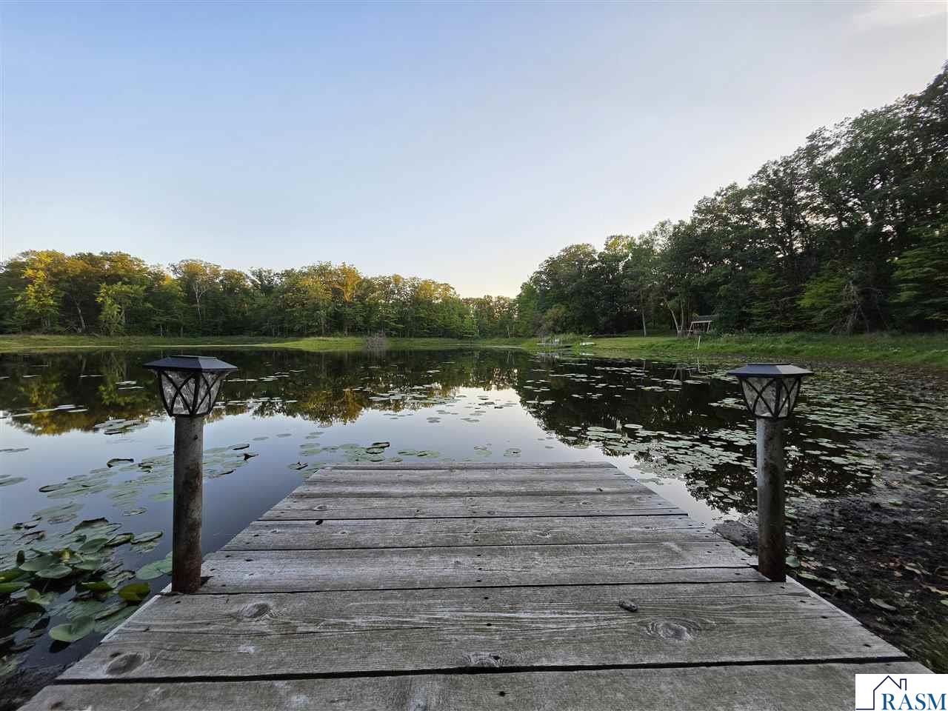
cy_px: 356
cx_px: 474
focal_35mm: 13
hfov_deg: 106.2
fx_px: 356
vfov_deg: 89.9
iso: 64
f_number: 1.9
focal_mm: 2.2
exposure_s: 1/359
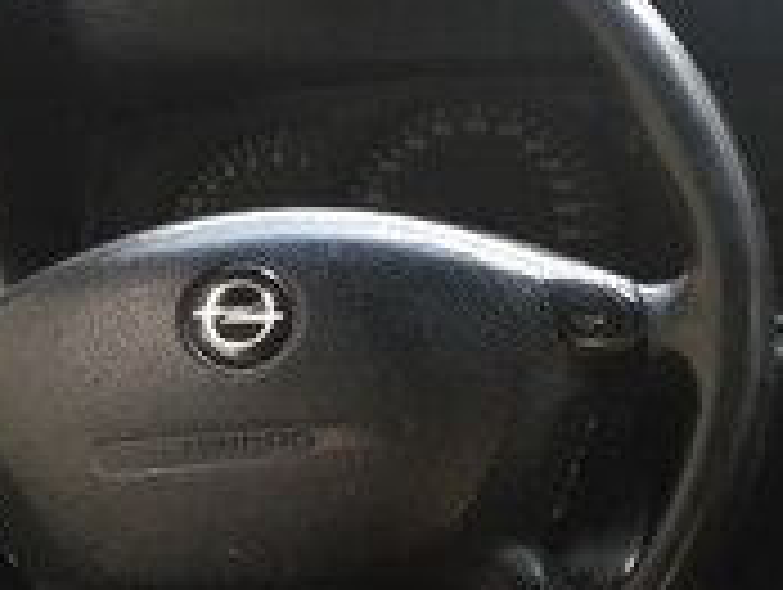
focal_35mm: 110
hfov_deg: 16.4
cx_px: 1138
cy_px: 709
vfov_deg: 13.1
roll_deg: +1.2
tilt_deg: -19.8
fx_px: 2492
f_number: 2.2
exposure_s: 1/33
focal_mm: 4.15
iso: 100
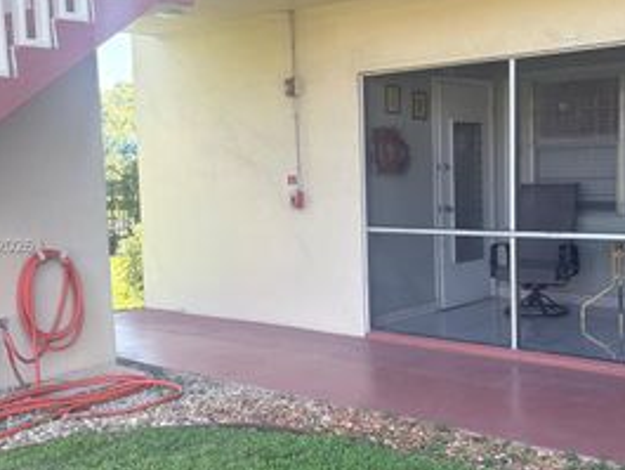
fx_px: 885
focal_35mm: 49
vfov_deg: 29.7
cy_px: 247
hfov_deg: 38.6
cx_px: 394
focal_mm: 5.96
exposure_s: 1/264
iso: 50
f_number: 1.6
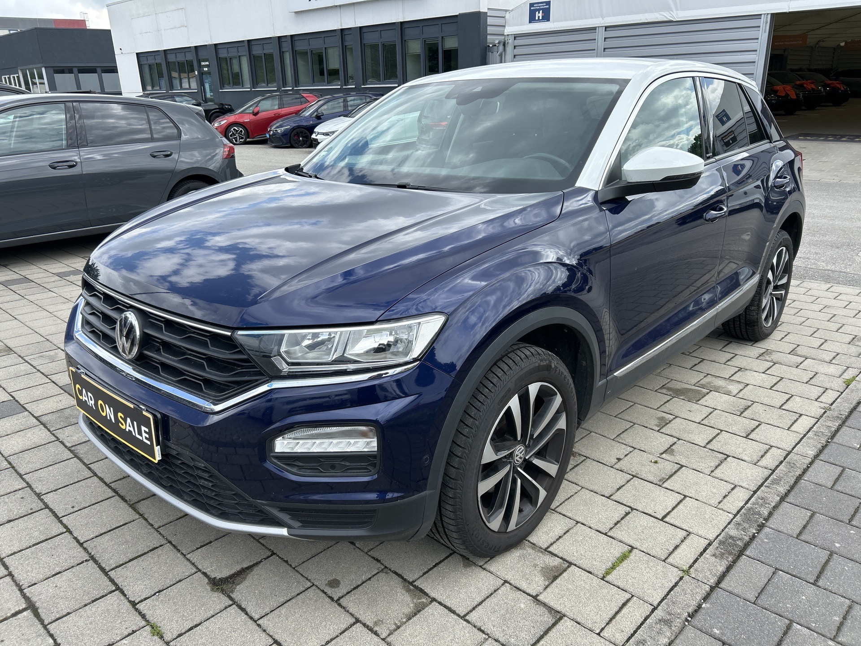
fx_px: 647
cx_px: 430
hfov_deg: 67.3
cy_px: 323
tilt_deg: -20.6
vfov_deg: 53.1
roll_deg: +1.6
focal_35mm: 26
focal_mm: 5.7
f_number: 1.5
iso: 50
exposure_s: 1/1808
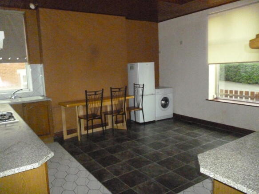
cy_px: 97
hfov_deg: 63.5
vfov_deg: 49.7
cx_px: 130
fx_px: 209
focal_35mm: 28
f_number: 3.1
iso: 1600
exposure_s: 1/60
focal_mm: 5
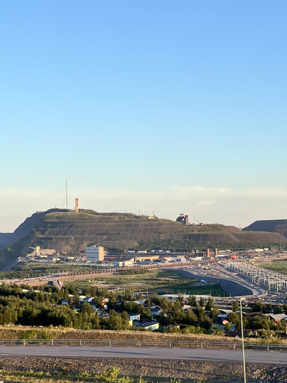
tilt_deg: +4.1
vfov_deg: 25.3
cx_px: 144
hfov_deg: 19.1
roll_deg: +1.2
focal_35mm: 77
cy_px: 192
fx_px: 851
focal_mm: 9
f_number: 2.8
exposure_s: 1/266
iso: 32
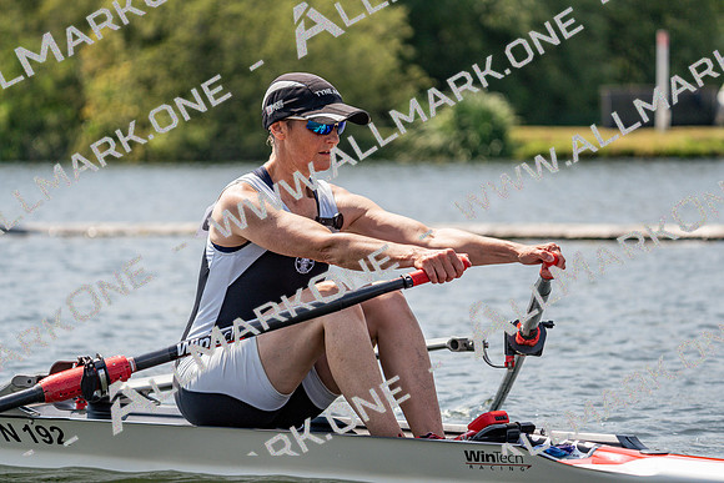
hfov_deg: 10.3
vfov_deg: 6.9
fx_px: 4023
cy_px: 242
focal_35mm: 200
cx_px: 362
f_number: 5.6
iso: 200
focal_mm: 200
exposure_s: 1/1600
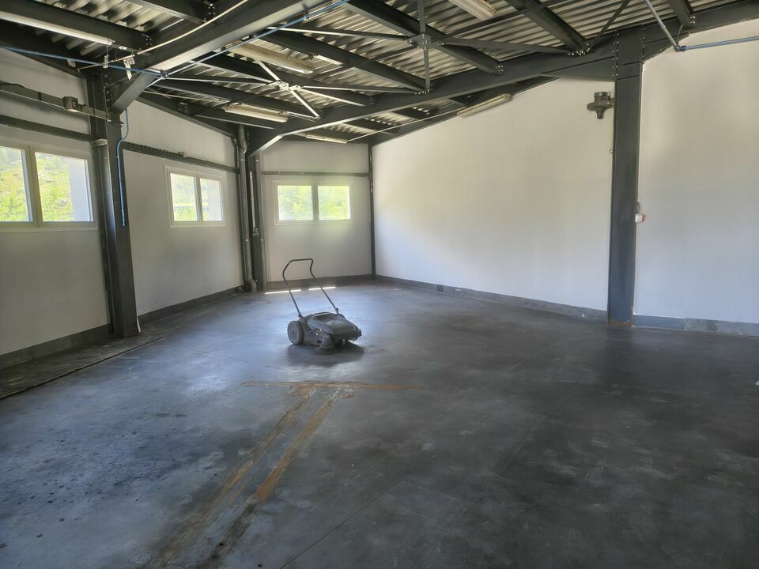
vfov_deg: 56.8
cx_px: 380
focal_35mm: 24
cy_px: 284
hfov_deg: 71.6
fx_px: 526
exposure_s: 1/50
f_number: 1.8
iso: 684
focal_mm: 5.56
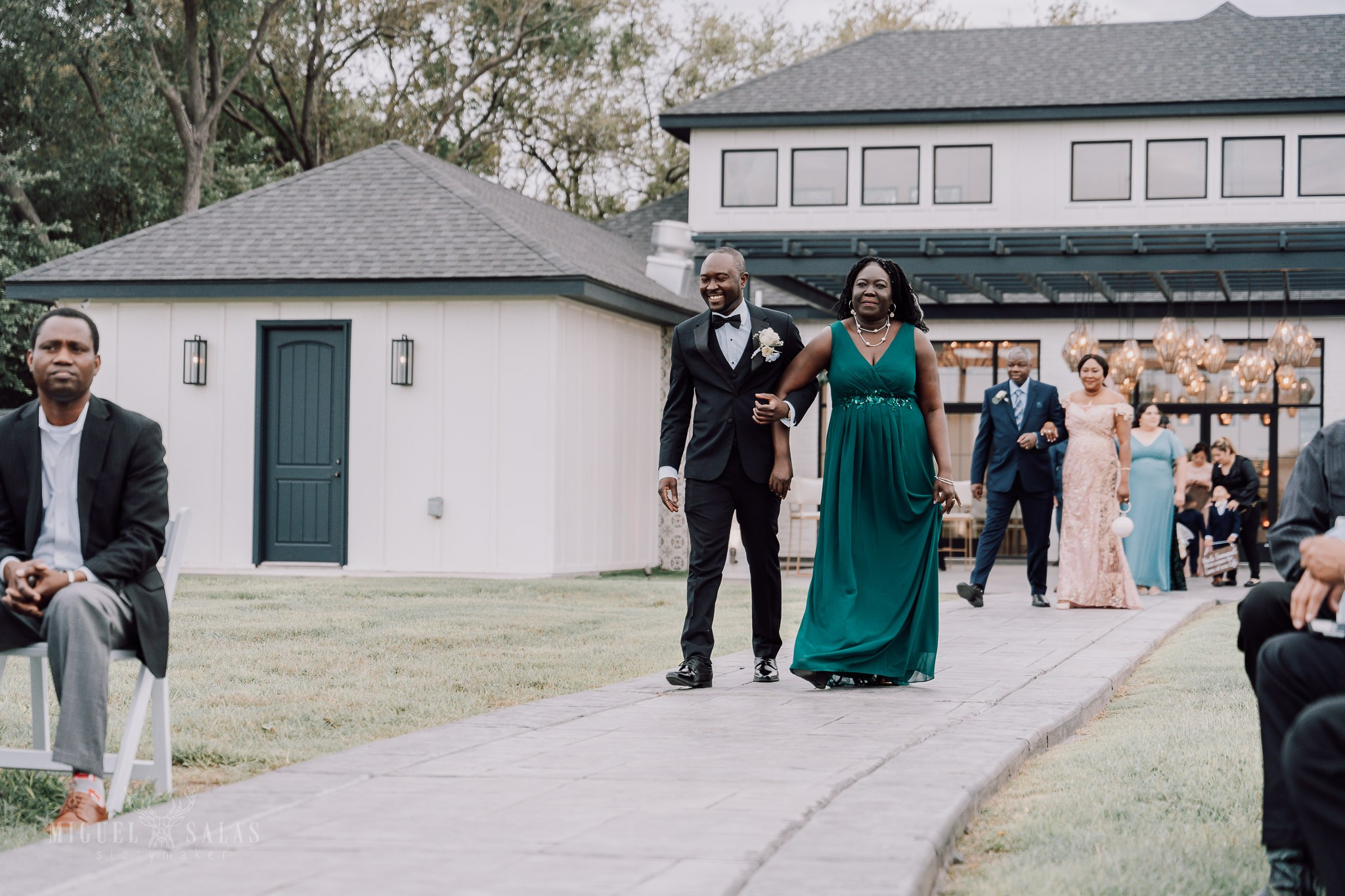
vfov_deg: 19.5
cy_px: 448
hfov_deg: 28.8
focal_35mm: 70
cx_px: 672
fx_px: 2615
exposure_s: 1/320
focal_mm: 70
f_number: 2.8
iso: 250
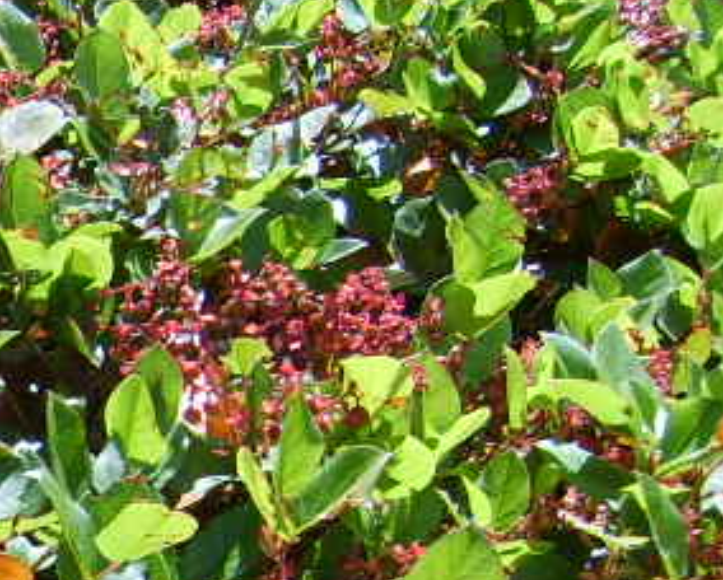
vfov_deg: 12.2
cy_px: 778
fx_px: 2636
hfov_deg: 13.9
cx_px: -573
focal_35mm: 123
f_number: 2.8
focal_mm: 5.8
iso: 50
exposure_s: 1/350
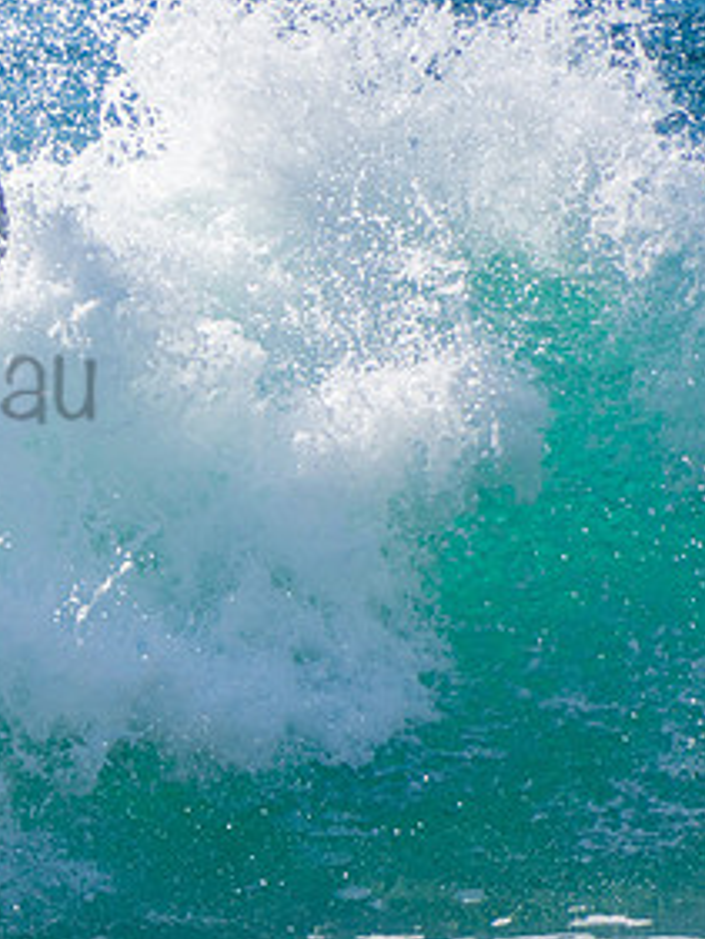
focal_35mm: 1192
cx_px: -257
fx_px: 32344
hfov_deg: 1.2
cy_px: 343
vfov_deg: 1.7
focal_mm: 400
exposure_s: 1/2000
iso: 250
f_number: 5.6
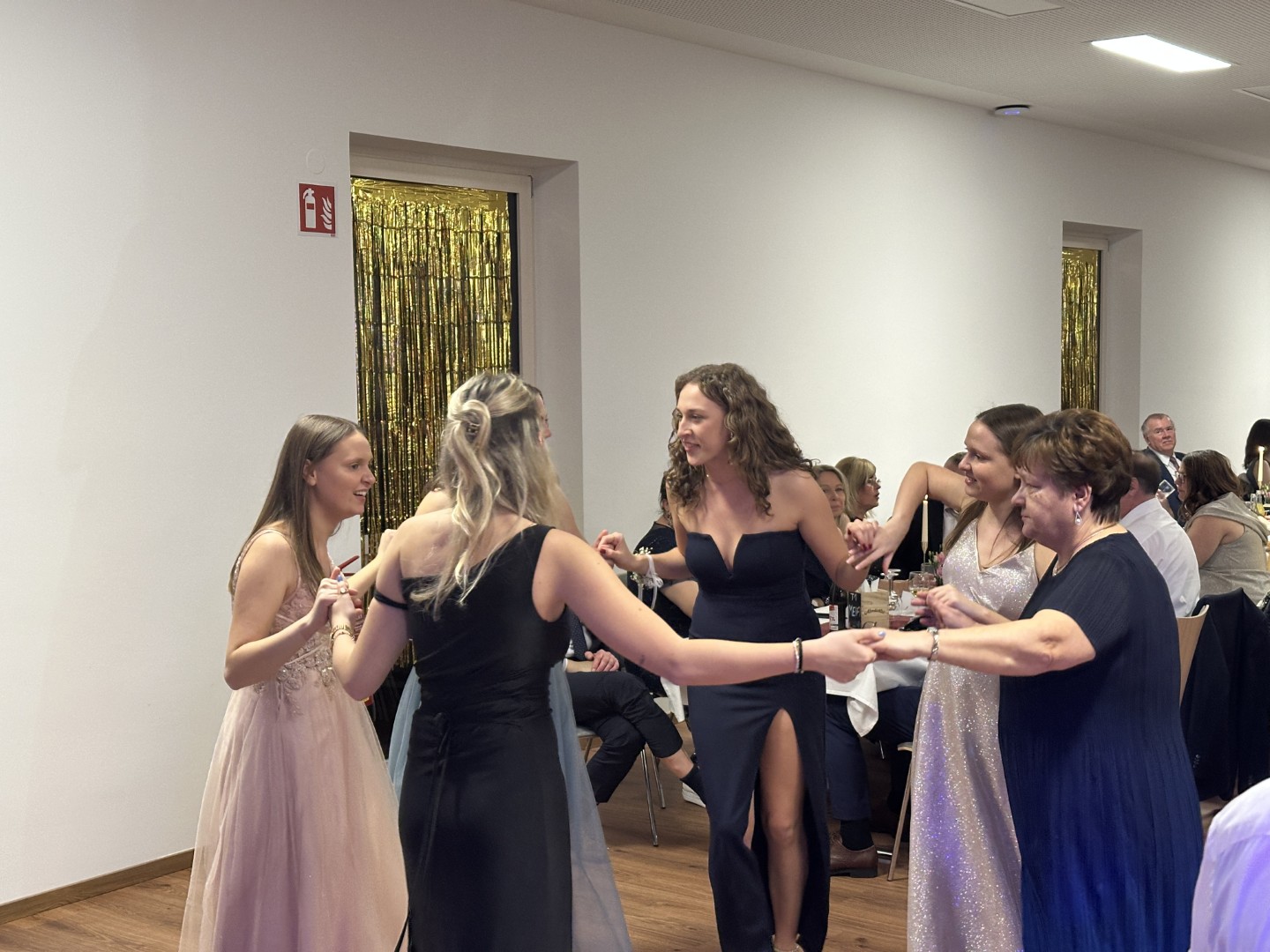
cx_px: 635
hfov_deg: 39.7
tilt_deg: -3.8
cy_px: 476
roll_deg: +0.8
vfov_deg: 30.3
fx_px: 1761
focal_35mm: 48
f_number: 1.78
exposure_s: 1/60
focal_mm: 6.86
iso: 160
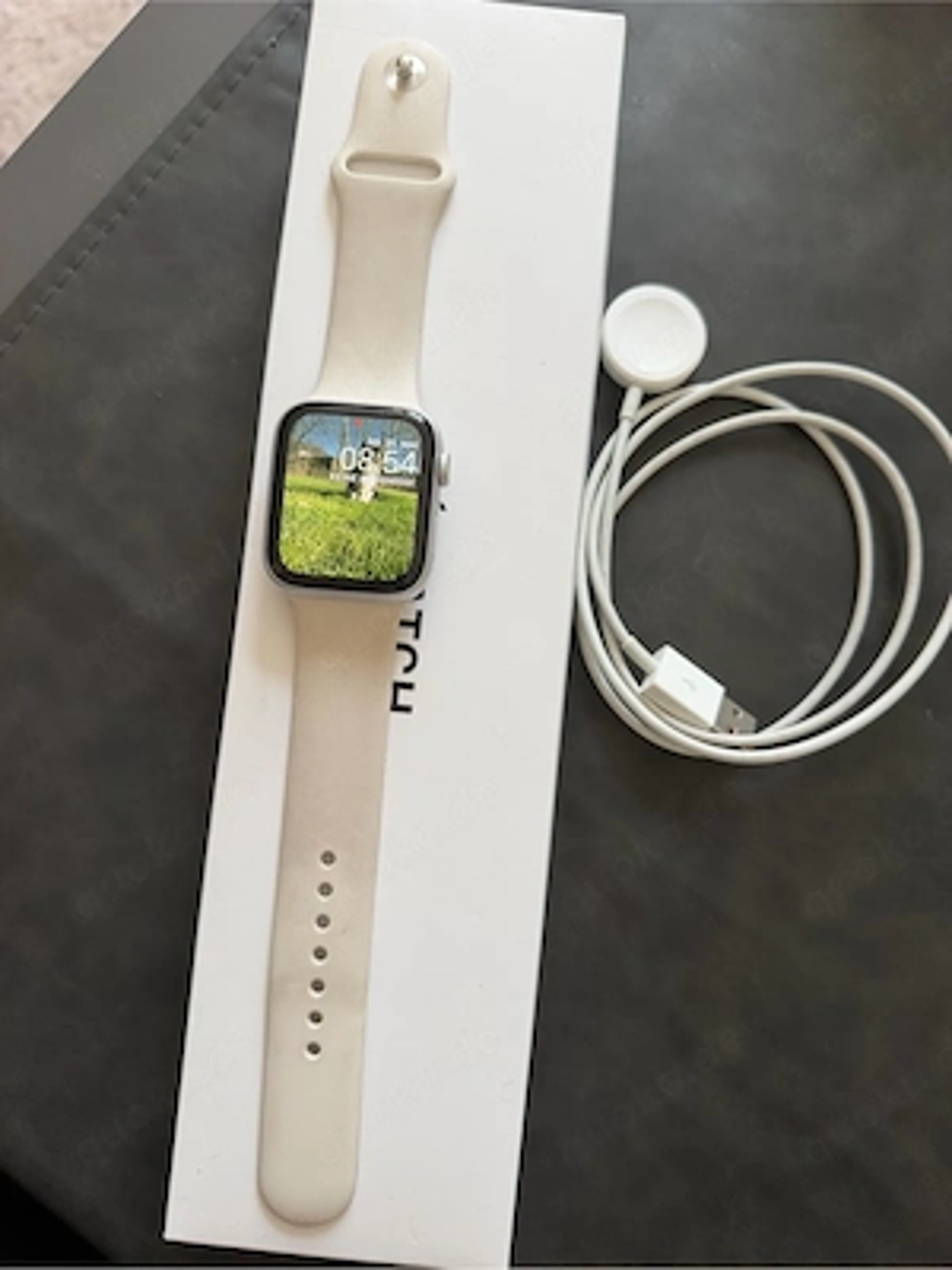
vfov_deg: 71.6
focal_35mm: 24
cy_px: 635
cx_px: 476
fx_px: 880
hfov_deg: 56.8
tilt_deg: -86.0
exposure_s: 1/111
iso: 200
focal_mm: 6.76
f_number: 1.78
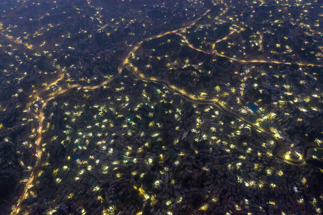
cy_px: 108
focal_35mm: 28
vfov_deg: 46.4
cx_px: 162
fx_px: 251
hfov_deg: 65.5
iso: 400
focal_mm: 10.26
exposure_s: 1/3
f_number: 2.8
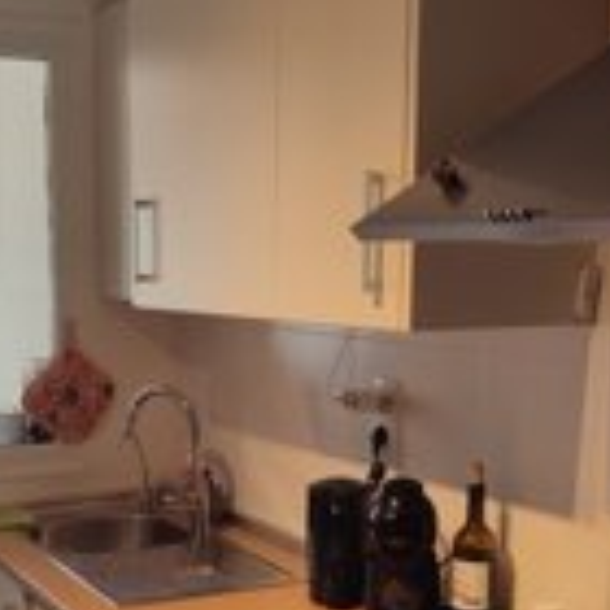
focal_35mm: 57
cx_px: 205
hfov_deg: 29.8
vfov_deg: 29.7
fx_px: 1136
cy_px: 440
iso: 54
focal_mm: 6.04
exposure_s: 1/50
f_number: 1.9
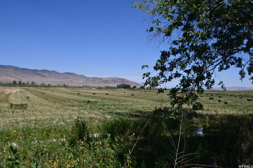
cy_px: 84
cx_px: 126
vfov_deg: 43.6
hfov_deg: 62.0
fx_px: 211
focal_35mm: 30
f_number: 9
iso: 100
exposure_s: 1/320
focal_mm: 20
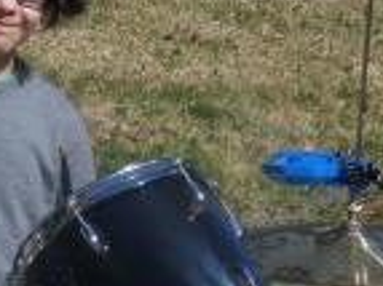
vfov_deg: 4.9
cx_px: -16
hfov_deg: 6.6
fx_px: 3316
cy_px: 5
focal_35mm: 300
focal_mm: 19.2
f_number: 4.9
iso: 80
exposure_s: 1/640
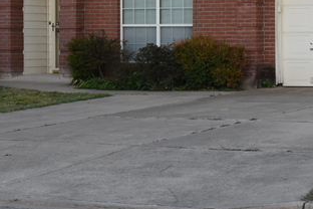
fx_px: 1097
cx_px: 224
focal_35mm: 126
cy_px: 1
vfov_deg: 10.8
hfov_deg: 16.2
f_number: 5
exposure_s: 1/400
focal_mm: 35
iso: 900
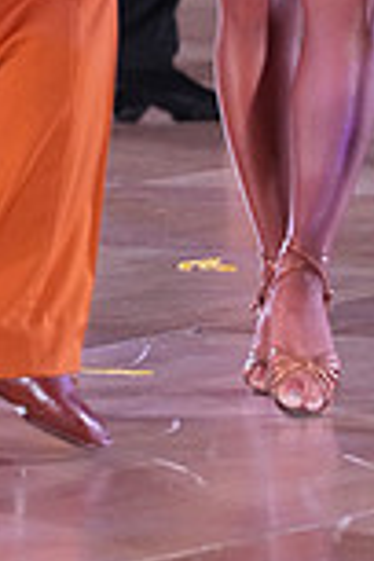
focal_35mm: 729
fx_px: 11359
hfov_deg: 1.9
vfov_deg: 2.8
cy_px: -249
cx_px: 148
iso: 4000
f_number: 5
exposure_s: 1/250
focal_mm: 192
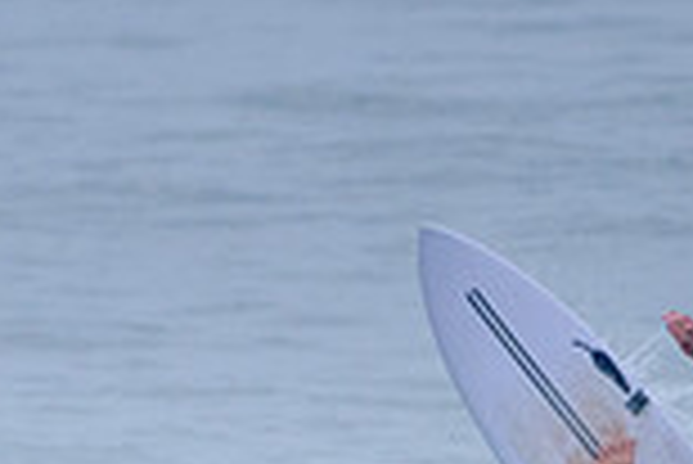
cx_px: 519
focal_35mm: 2308
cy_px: 666
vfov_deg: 0.6
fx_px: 44470
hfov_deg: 0.9
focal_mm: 500
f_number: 5.6
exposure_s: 1/2000
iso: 1600
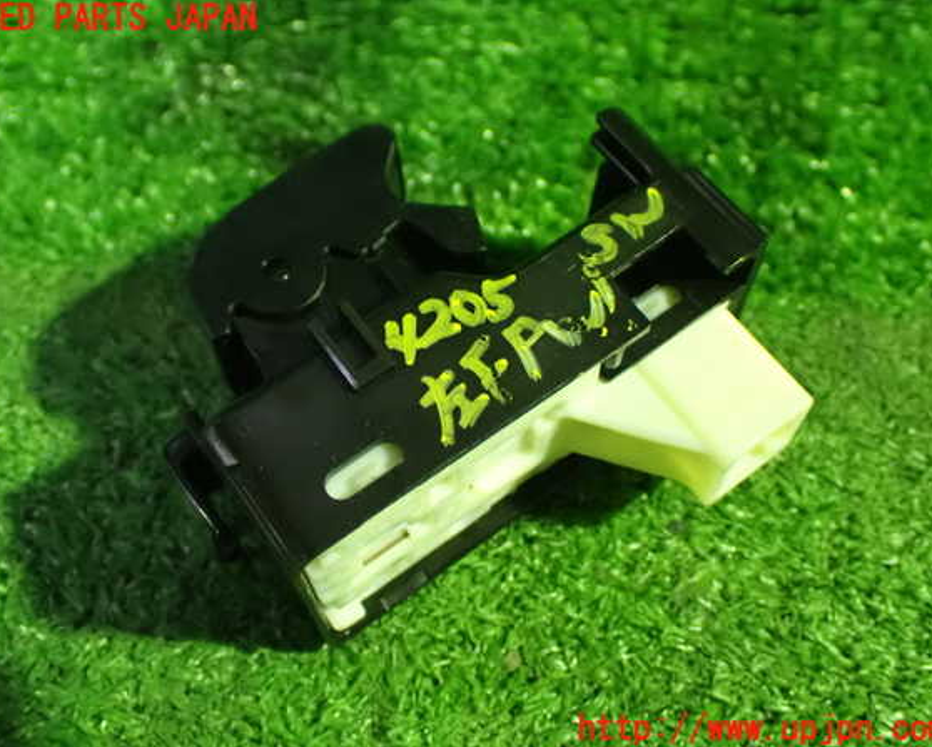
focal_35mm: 43
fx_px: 1187
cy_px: 374
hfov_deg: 42.9
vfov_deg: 34.9
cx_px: 454
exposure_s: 1/30
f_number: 2.8
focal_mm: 7.31
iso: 1600
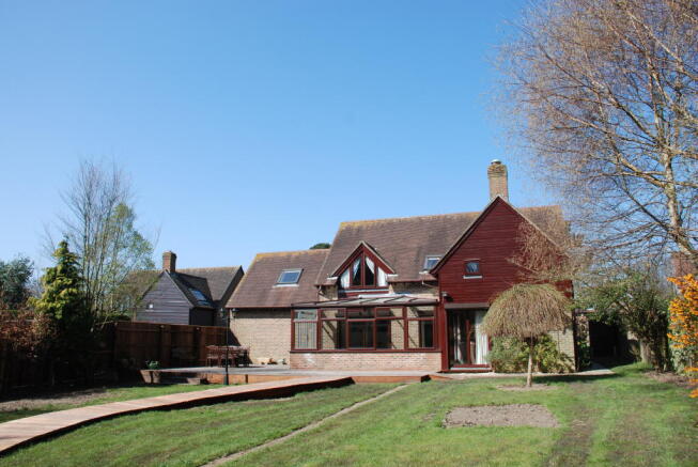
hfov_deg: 67.3
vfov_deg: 48.0
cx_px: 349
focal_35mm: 27
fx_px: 524
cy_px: 234
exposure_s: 1/200
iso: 100
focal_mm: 18
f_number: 7.1
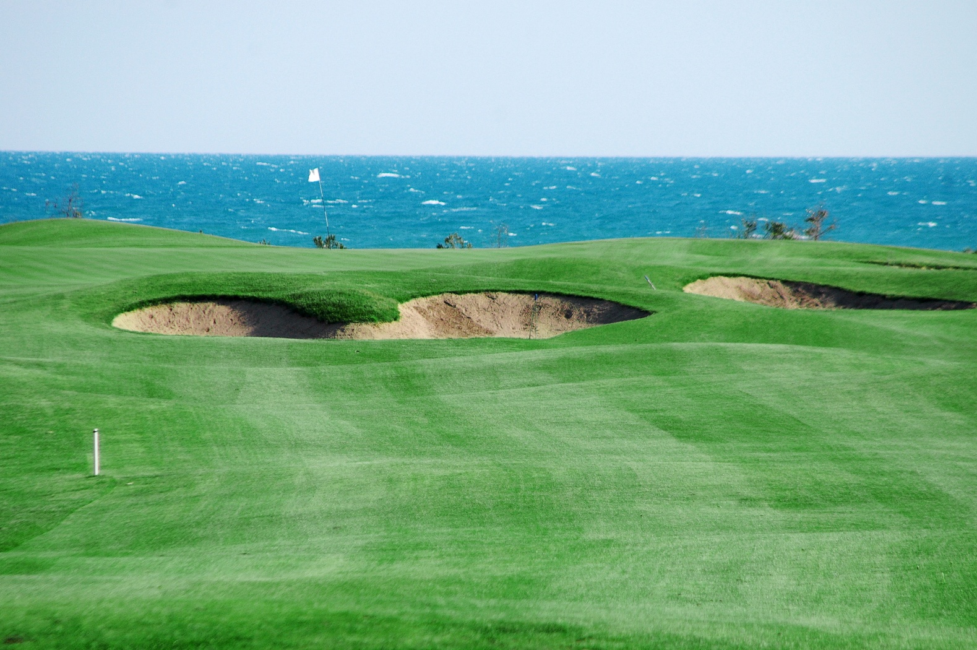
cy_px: 325
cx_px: 488
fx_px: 8135
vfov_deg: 4.6
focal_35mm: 300
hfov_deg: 6.9
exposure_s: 1/640
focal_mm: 200
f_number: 6.3
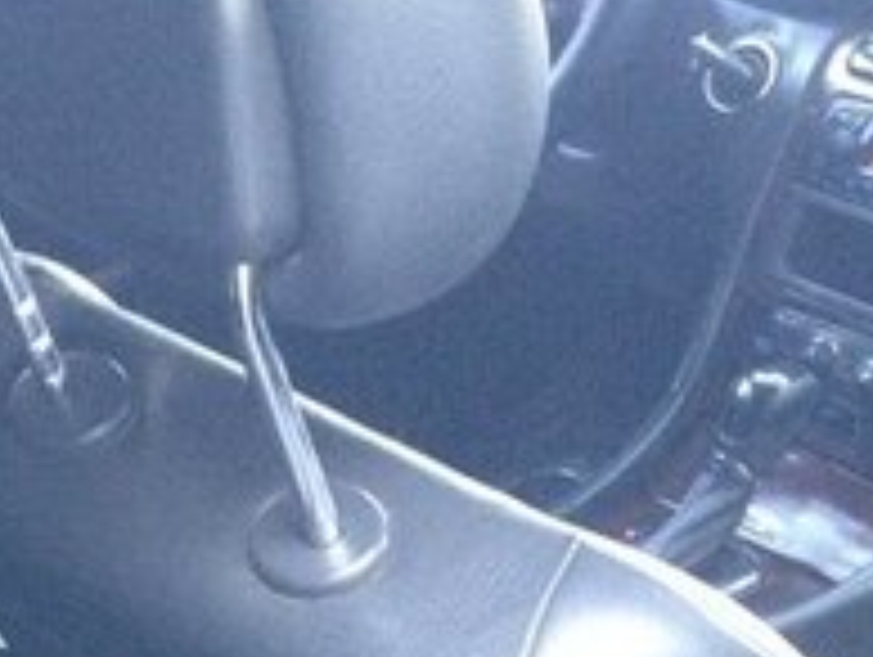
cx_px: -112
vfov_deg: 11.7
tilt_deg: -38.5
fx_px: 3005
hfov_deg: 16.0
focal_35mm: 119
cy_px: 1100
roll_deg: +0.3
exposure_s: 1/20
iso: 250
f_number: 2.4
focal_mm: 4.28
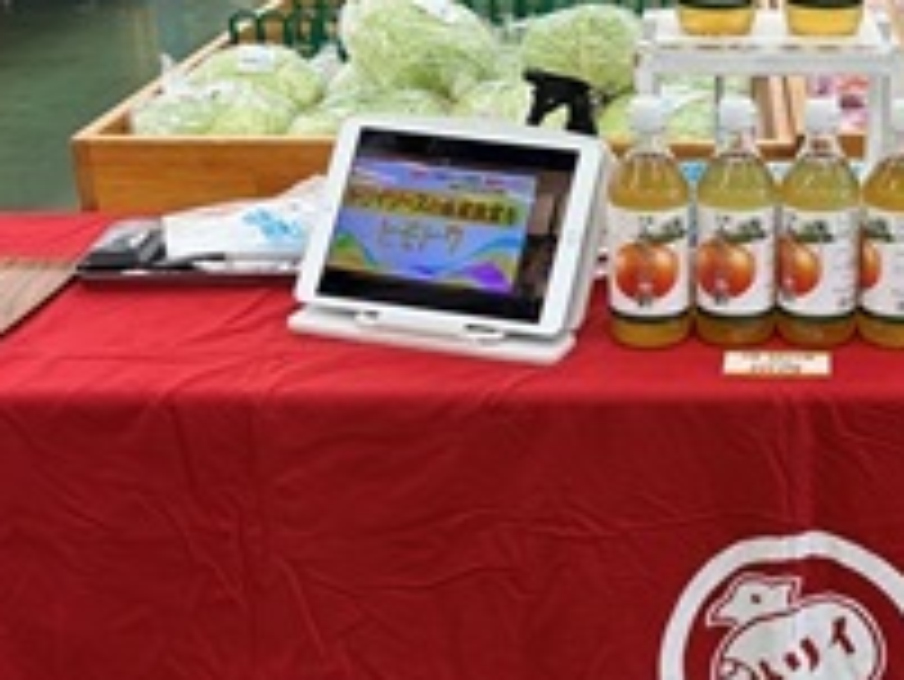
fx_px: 1516
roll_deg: -0.8
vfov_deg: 25.2
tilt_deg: -20.0
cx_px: 787
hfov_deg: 31.9
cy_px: 279
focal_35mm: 58
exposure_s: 1/122
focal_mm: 5.96
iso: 80
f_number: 1.6
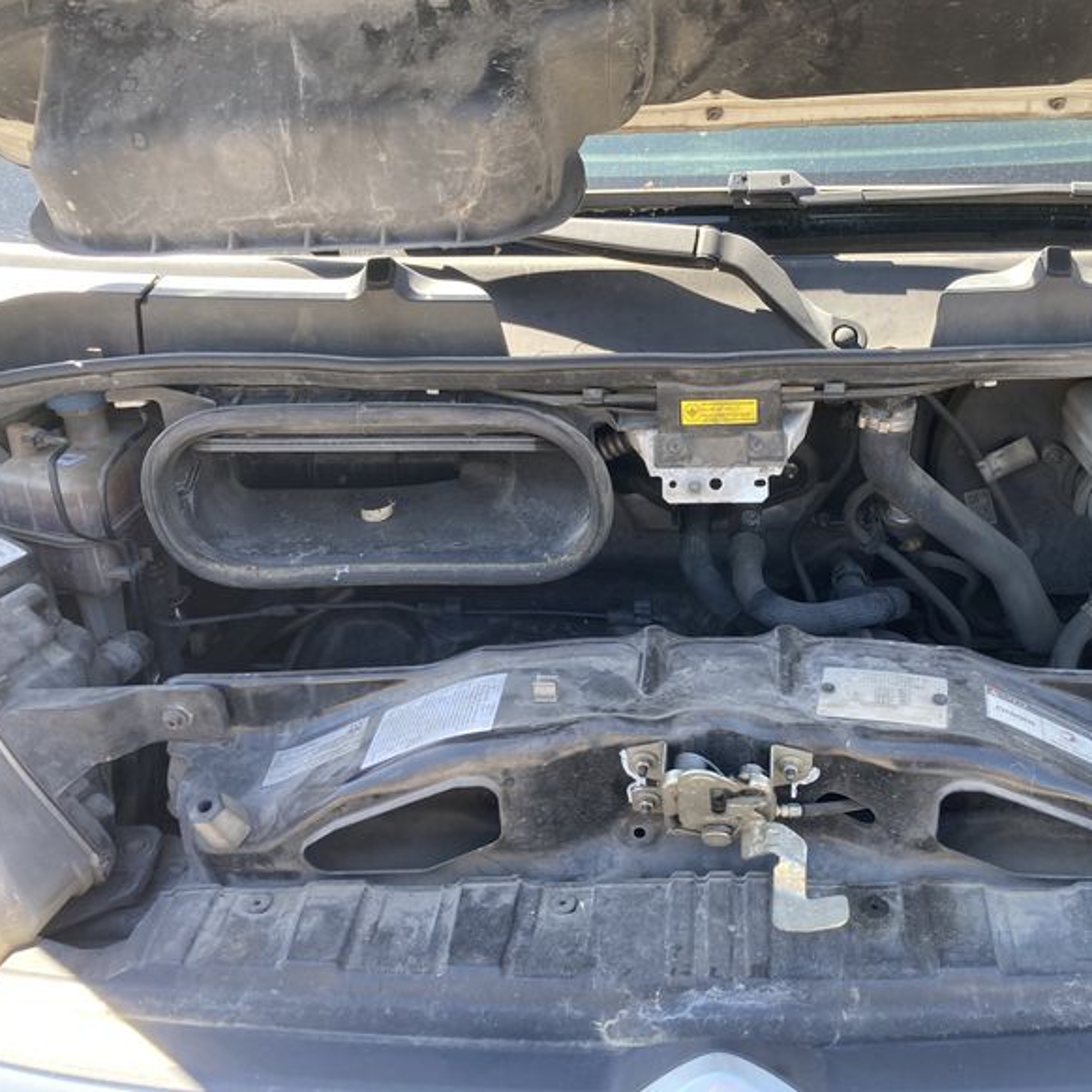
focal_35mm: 34
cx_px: 709
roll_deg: +1.1
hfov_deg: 47.8
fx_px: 1213
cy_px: 546
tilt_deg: -21.3
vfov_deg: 48.5
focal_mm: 3.99
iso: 32
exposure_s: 1/121
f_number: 1.8
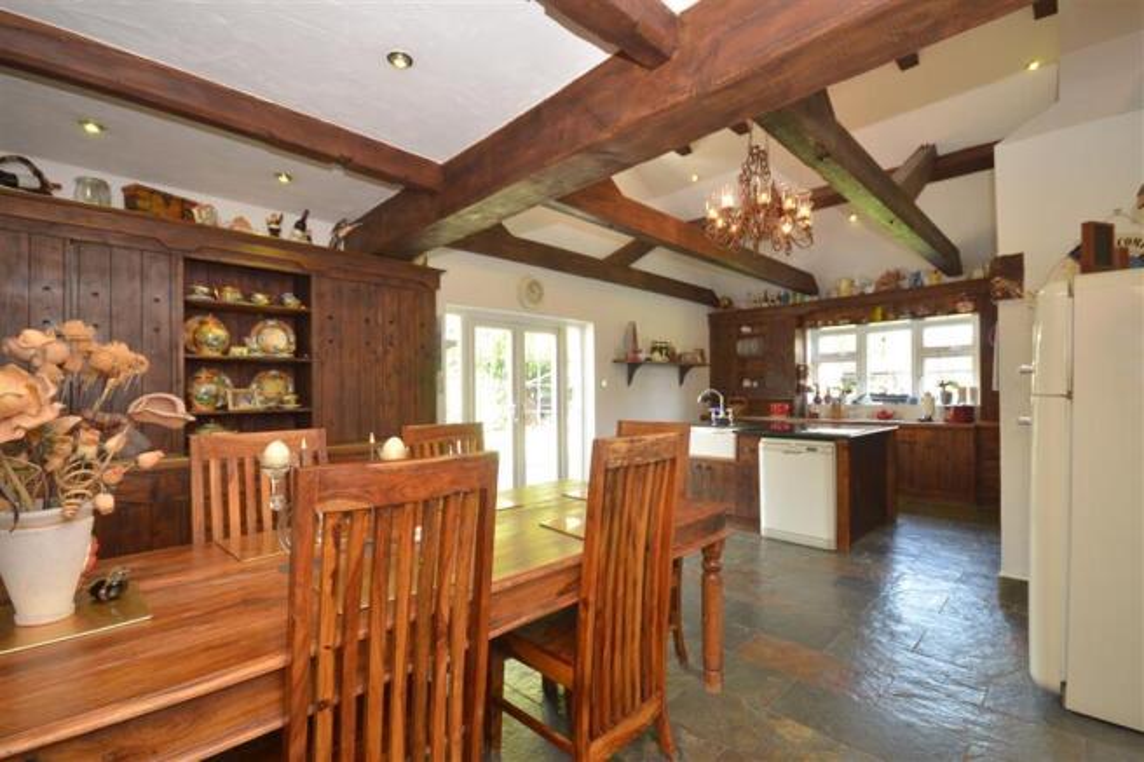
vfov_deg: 72.0
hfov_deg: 95.0
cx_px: 572
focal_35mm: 16
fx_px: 524
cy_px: 381
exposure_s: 1/13
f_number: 7.1
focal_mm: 11
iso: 500
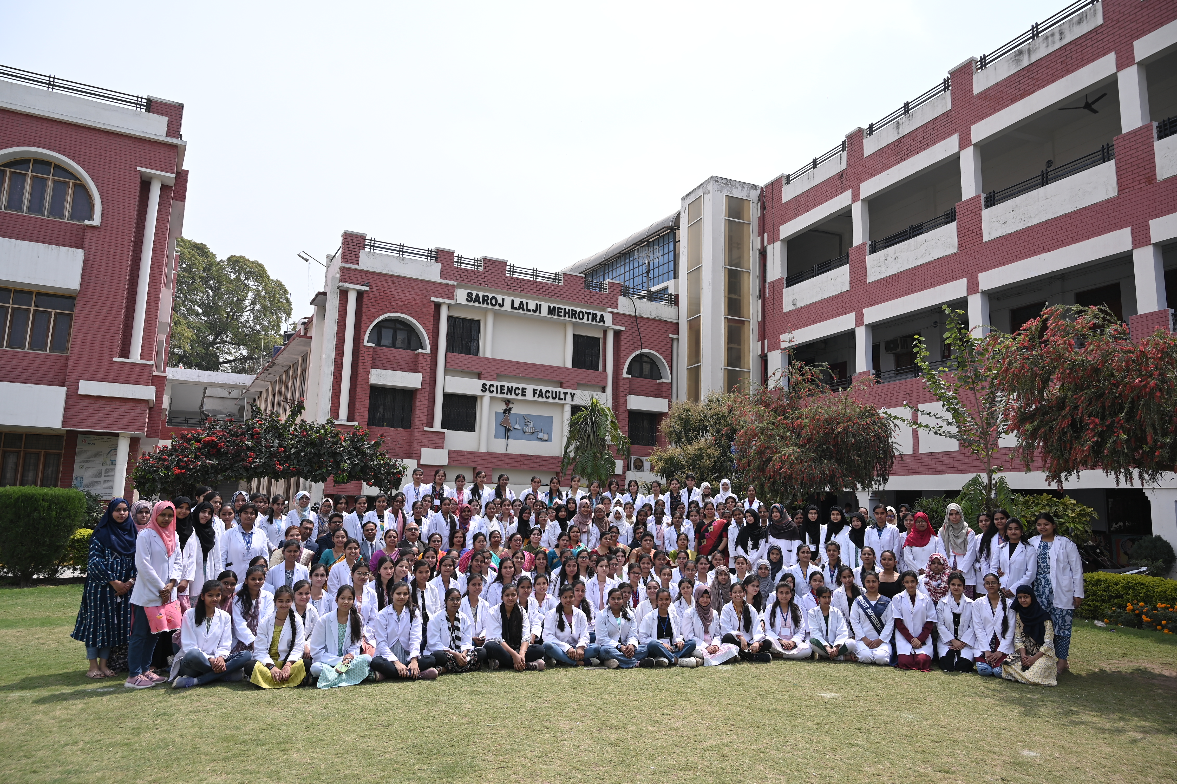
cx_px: 588
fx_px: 784
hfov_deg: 73.8
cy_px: 392
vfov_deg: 53.1
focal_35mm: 24
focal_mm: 24
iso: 100
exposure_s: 1/500
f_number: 5
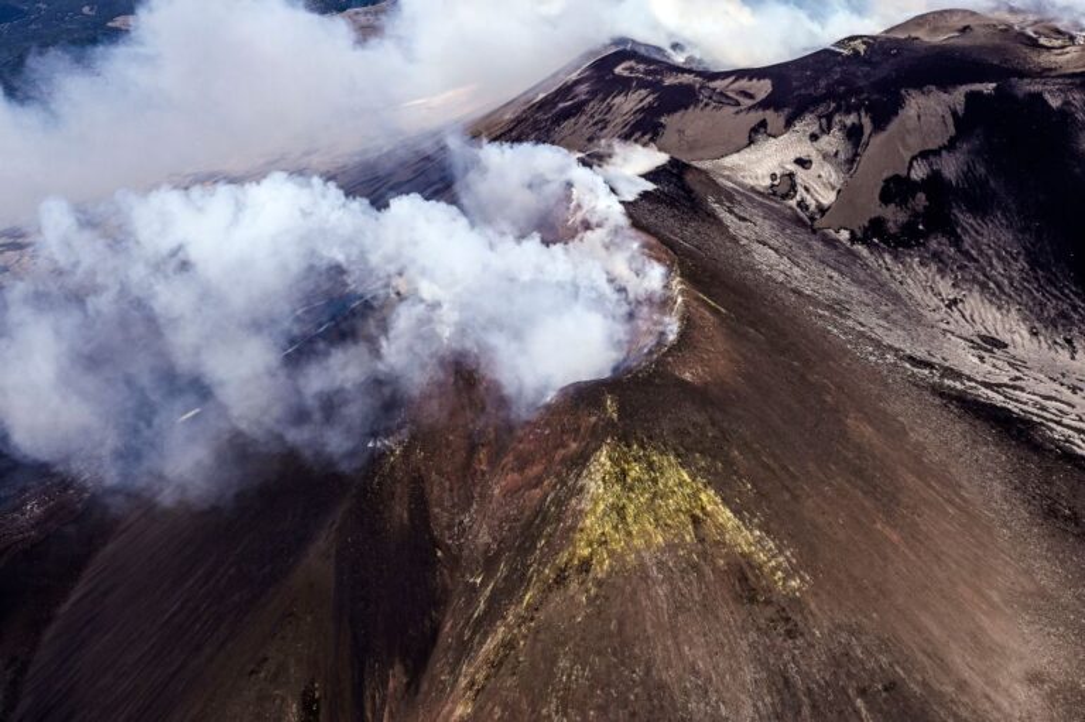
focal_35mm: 70
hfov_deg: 28.9
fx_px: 2108
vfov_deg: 19.4
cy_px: 361
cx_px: 542
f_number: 11
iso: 320
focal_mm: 70
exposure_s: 1/800
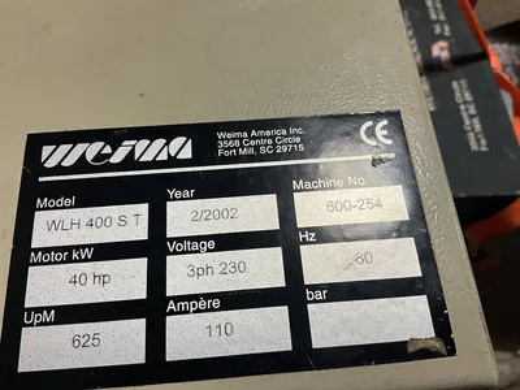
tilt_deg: -66.9
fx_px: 436
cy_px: 195
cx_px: 260
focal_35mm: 29
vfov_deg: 48.2
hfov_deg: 61.7
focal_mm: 3
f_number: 1.8
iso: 64
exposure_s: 1/103
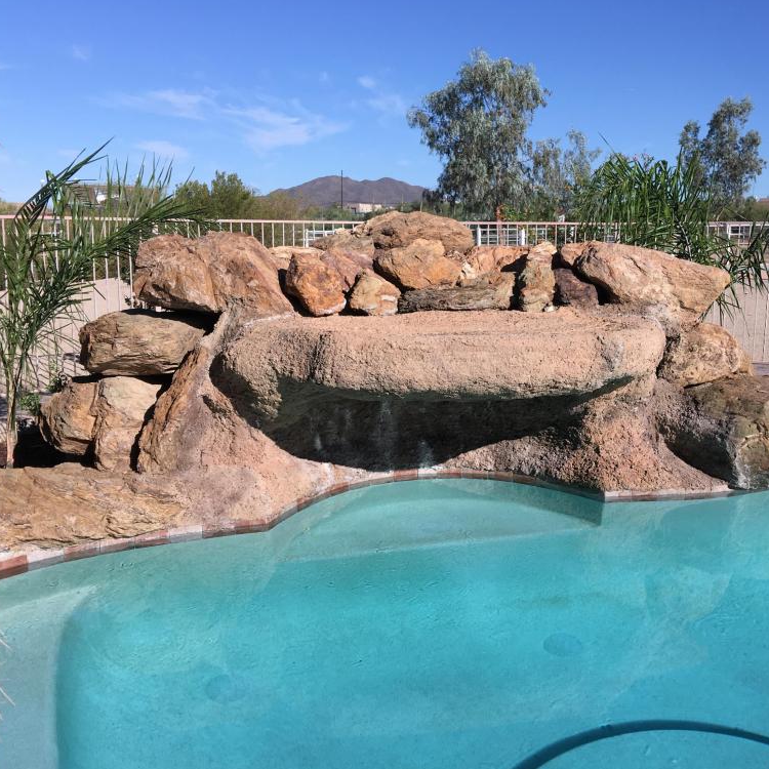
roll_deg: -1.4
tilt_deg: -7.3
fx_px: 880
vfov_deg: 47.2
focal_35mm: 35
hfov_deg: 47.0
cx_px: 450
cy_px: 382
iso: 25
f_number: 2.2
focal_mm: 4.15
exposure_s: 1/2024
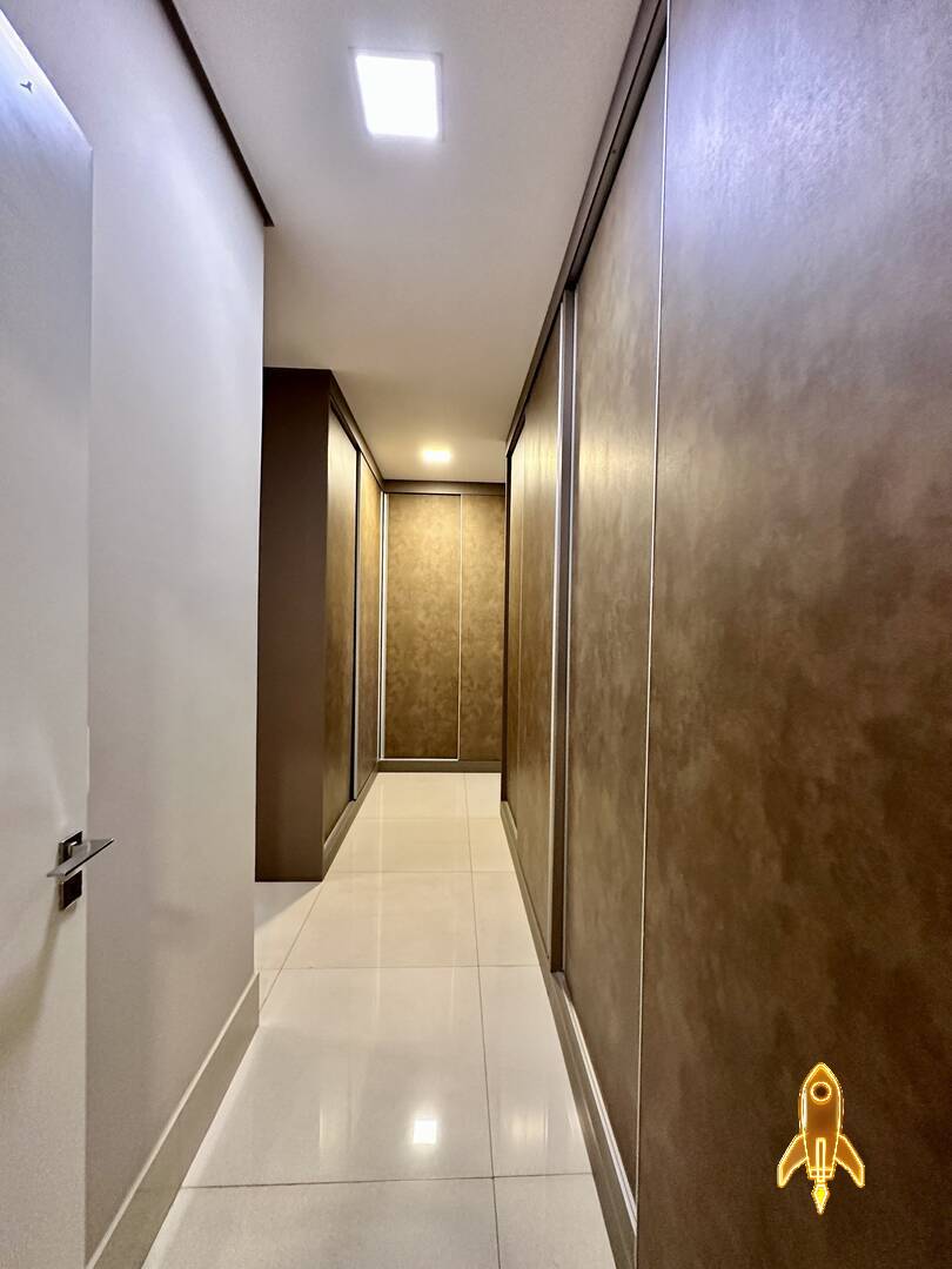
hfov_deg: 85.7
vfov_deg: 102.1
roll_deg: -1.8
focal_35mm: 14
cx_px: 476
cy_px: 634
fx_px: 513
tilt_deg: -0.1
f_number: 2.2
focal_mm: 2.22
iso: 640
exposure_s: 1/60
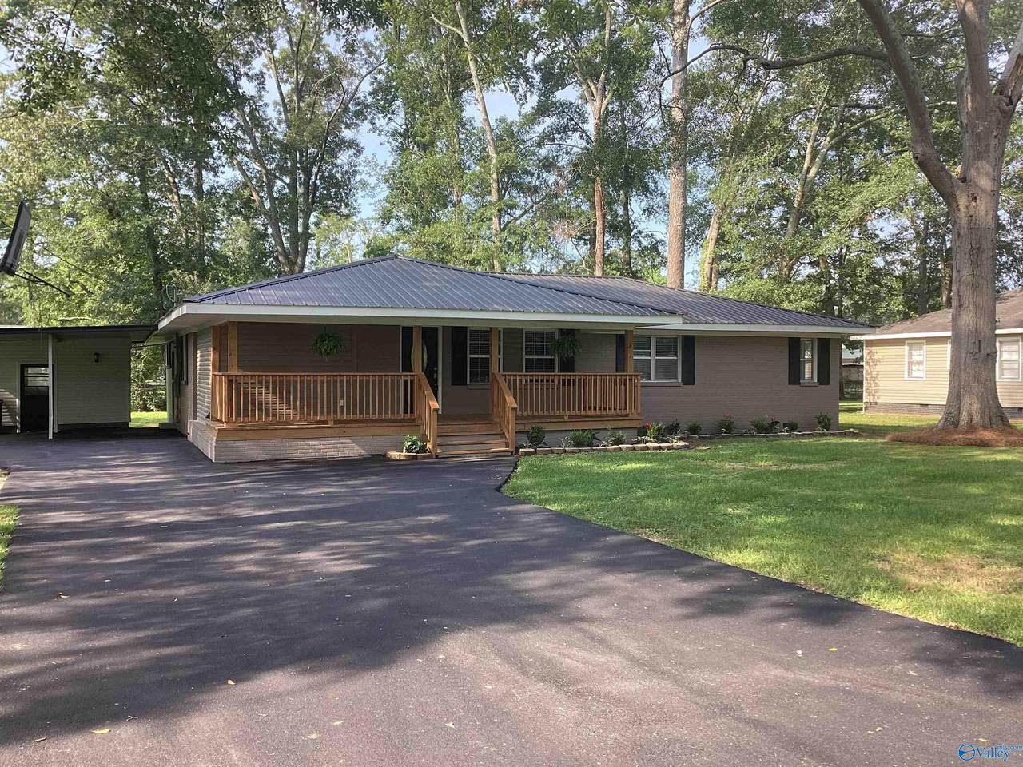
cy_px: 384
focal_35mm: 31
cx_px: 512
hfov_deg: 58.4
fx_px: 916
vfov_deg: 45.4
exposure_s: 1/142
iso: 25
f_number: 2.4
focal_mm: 3.3
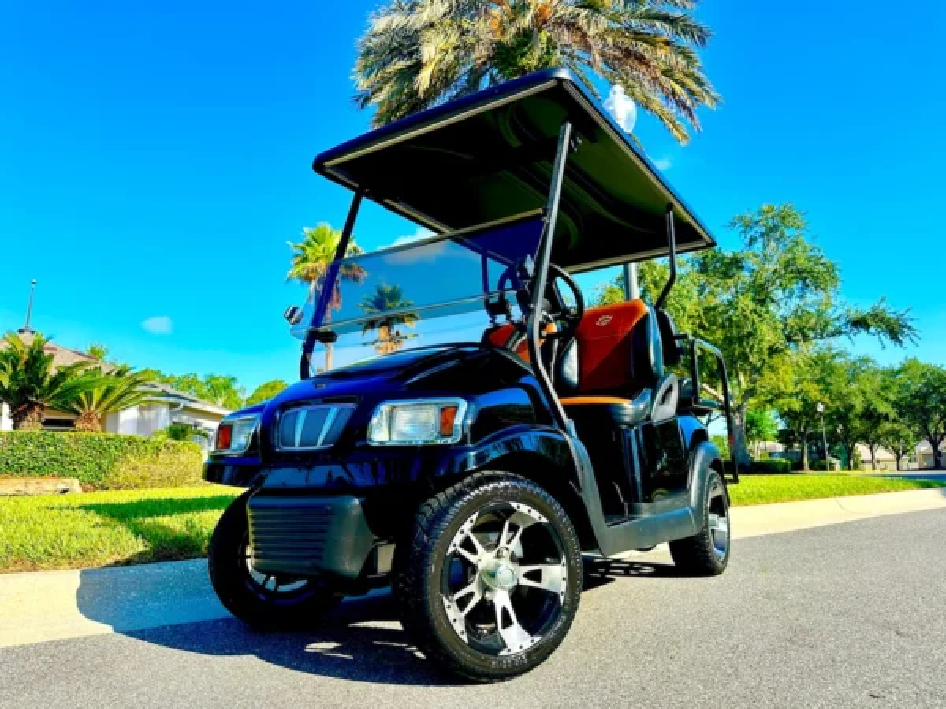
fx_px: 656
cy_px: 354
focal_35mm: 24
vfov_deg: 56.8
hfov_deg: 71.6
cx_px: 473
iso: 80
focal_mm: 6.86
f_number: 1.78
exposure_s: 1/2203
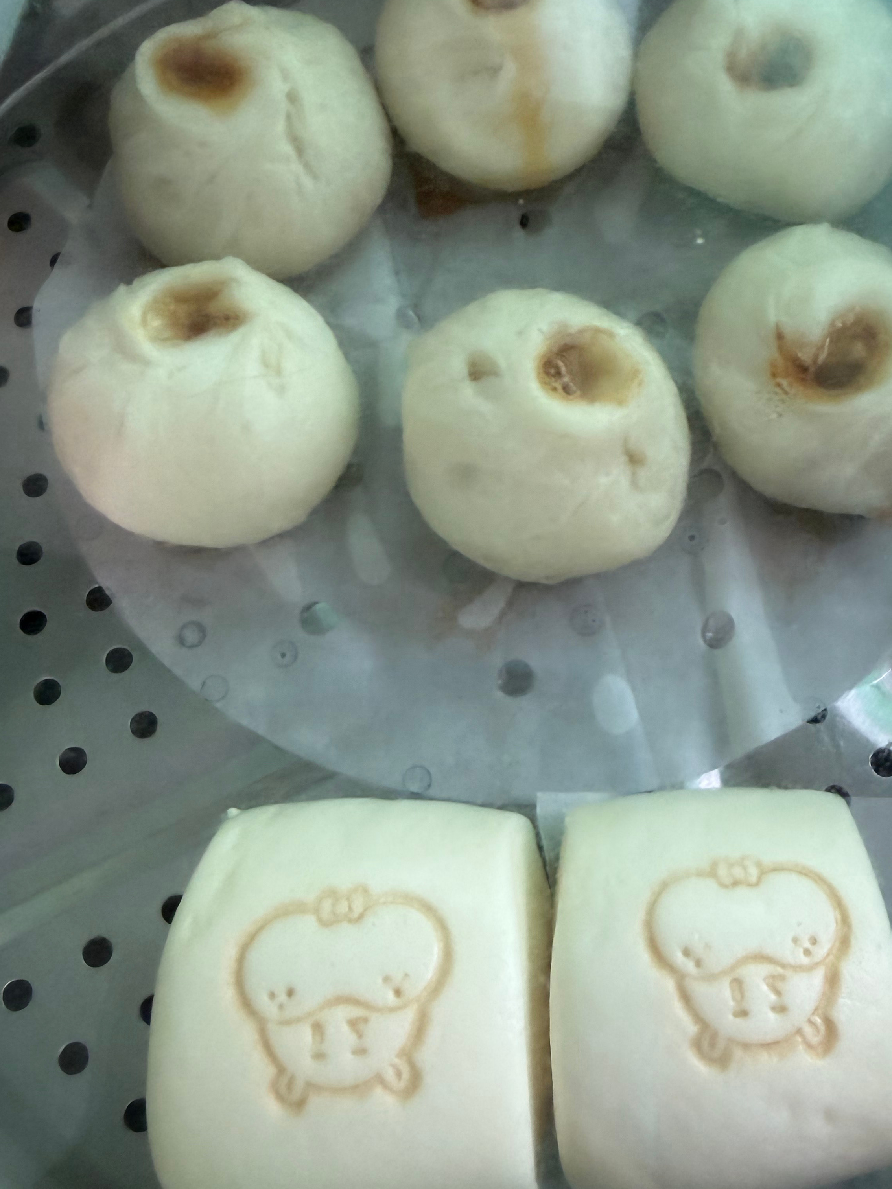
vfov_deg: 56.8
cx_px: 562
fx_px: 1099
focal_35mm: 32
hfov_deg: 43.8
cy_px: 605
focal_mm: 2.22
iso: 320
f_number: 2.2
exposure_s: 1/88
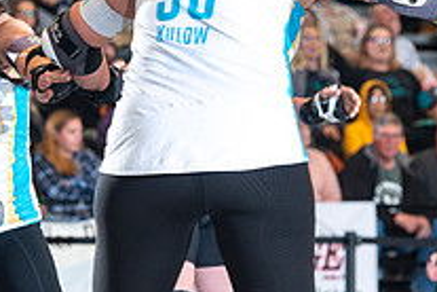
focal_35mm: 364
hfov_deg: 5.7
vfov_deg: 3.8
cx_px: 127
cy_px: 179
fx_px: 4418
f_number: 5.6
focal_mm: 130
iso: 500
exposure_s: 1/160
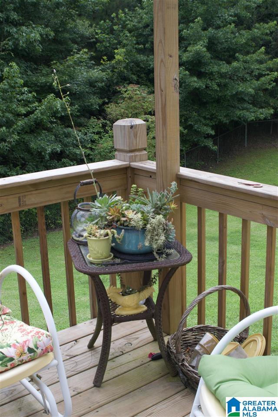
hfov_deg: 31.9
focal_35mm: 42
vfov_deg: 46.4
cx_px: 139
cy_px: 208
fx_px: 486
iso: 400
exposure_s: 1/250
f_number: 8
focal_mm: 28
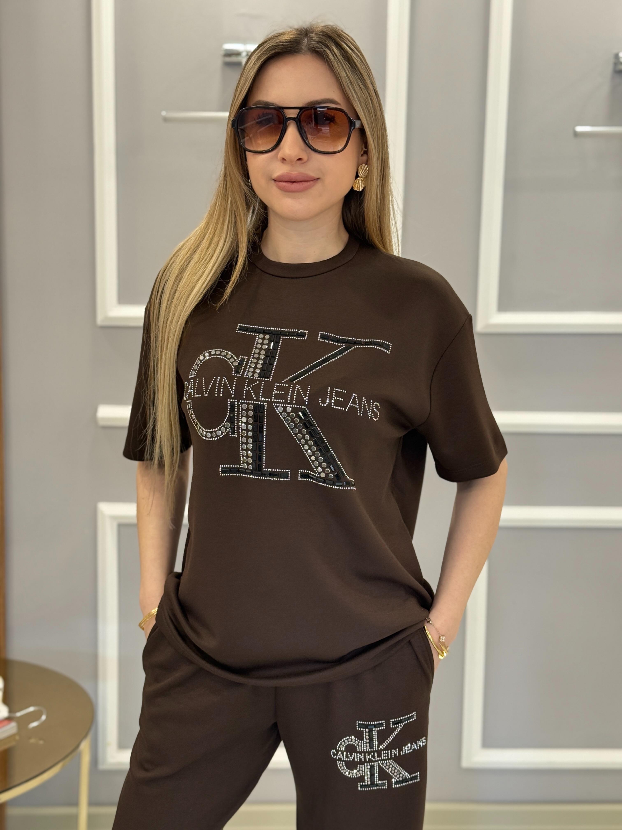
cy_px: 415
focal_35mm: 48
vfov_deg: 39.7
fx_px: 1150
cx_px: 311
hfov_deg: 30.3
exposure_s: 1/63
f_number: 1.78
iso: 125
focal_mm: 6.76
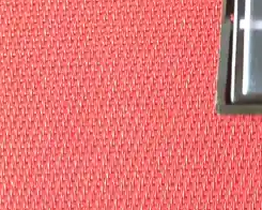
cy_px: -1
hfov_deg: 12.4
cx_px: 504
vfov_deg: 11.0
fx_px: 1078
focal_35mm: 139
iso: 80
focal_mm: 4.28
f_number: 2.4
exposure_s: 1/15
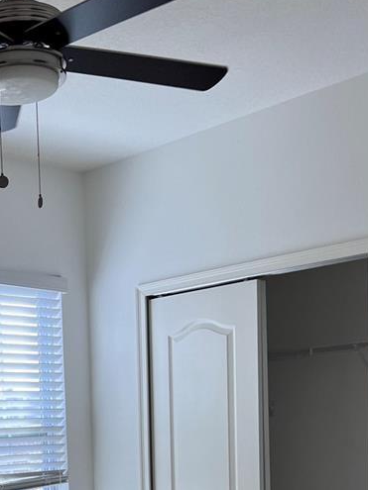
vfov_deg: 28.4
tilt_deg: -2.2
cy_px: 518
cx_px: 1
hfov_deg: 22.4
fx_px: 893
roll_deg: +2.1
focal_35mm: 63
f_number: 1.5
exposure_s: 1/334
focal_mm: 5.7
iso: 50
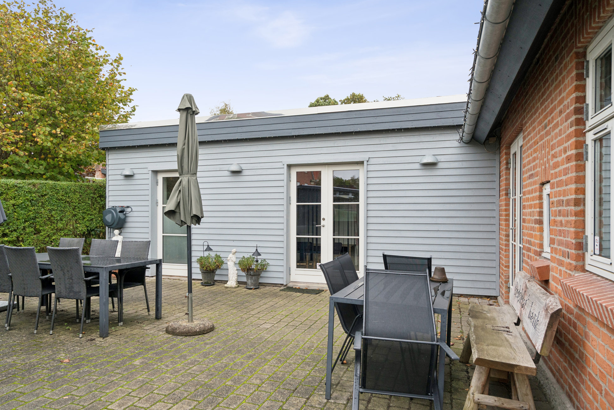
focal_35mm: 23
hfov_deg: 76.1
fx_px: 392
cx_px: 302
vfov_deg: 55.1
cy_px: 199
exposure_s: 1/320
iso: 800
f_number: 7.1
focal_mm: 22
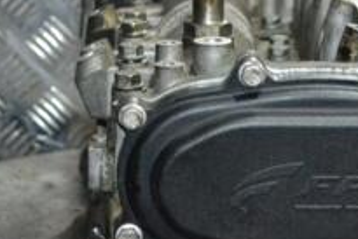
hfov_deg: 13.0
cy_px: 140
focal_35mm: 158
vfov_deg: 8.7
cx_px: 238
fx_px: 1572
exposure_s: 1/60
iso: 2500
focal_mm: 36
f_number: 5
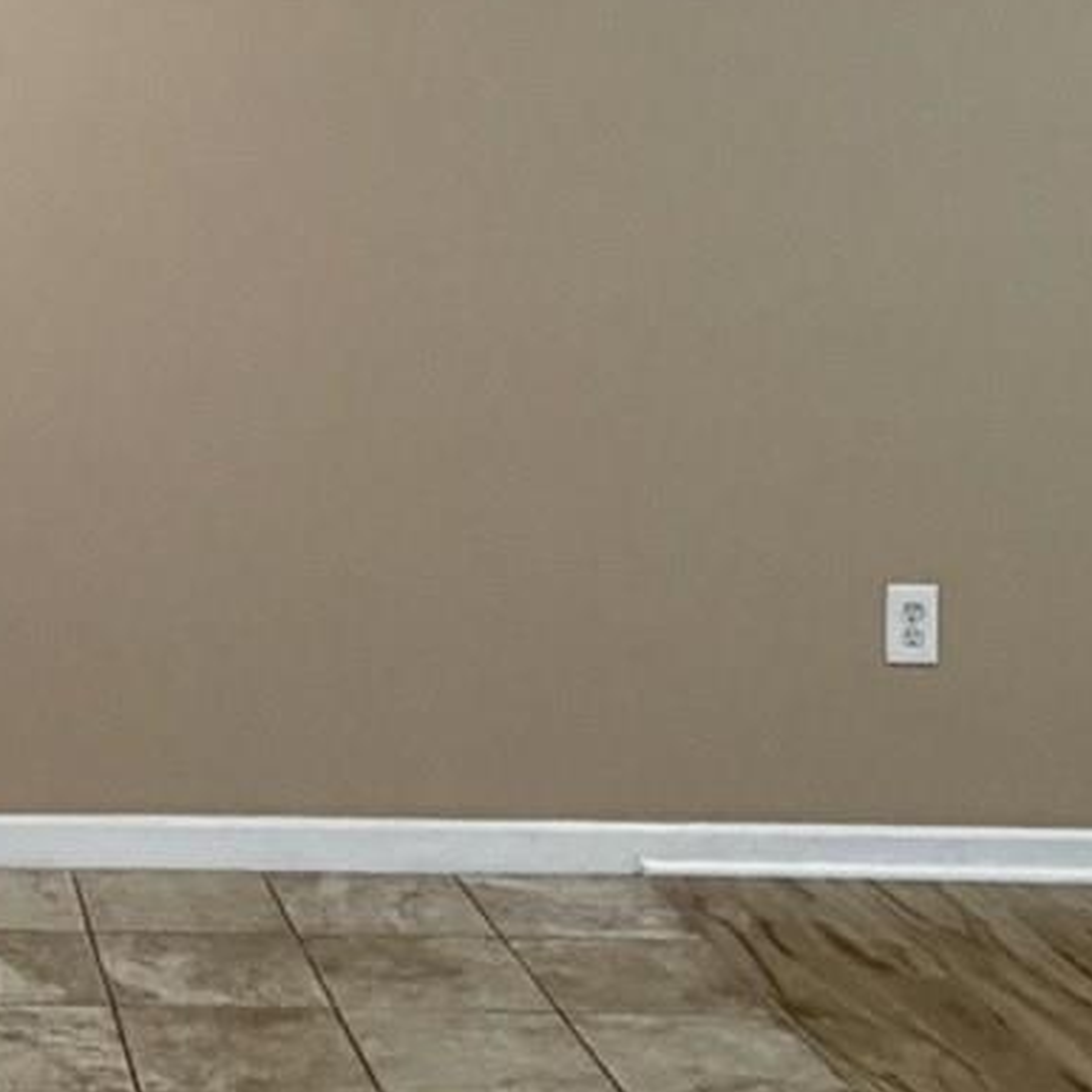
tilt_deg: -0.6
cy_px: 99
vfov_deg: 22.8
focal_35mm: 74
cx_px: -264
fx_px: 2641
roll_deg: +0.0
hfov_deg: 21.5
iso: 400
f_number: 2.2
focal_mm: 2.22
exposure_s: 1/60
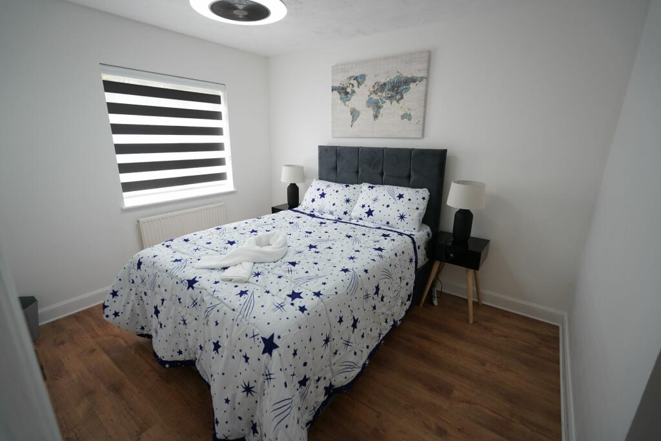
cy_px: 220
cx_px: 330
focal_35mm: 16
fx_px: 294
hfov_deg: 96.7
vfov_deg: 73.8
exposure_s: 1/60
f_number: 4
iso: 400
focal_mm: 16
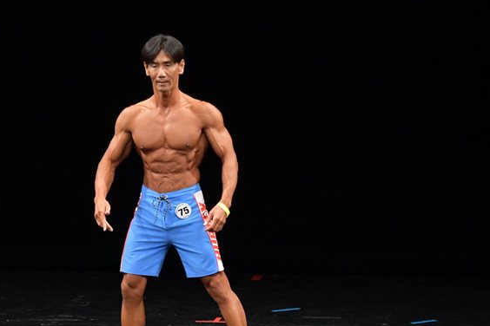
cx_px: 164
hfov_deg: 5.6
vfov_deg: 3.7
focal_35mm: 371
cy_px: 192
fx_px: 5049
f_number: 5.6
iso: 3200
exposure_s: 1/400
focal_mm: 180
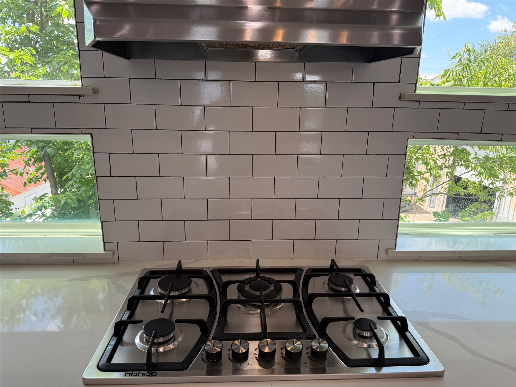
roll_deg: -0.5
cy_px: 194
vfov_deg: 56.8
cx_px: 258
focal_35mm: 24
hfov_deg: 71.6
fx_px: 358
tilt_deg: -14.7
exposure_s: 1/325
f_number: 1.78
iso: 100
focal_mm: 6.76
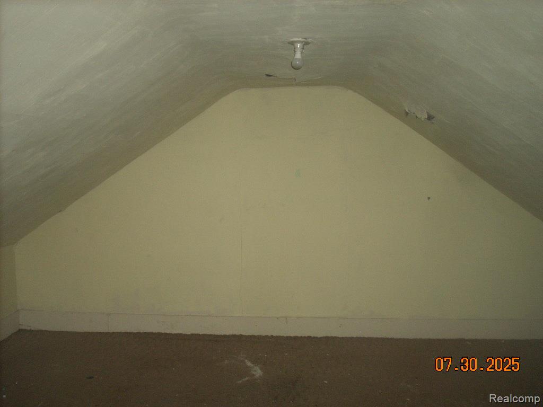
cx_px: 272
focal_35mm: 37
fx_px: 580
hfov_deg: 50.1
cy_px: 204
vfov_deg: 38.7
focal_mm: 6.2
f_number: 2.8
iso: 200
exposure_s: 1/60
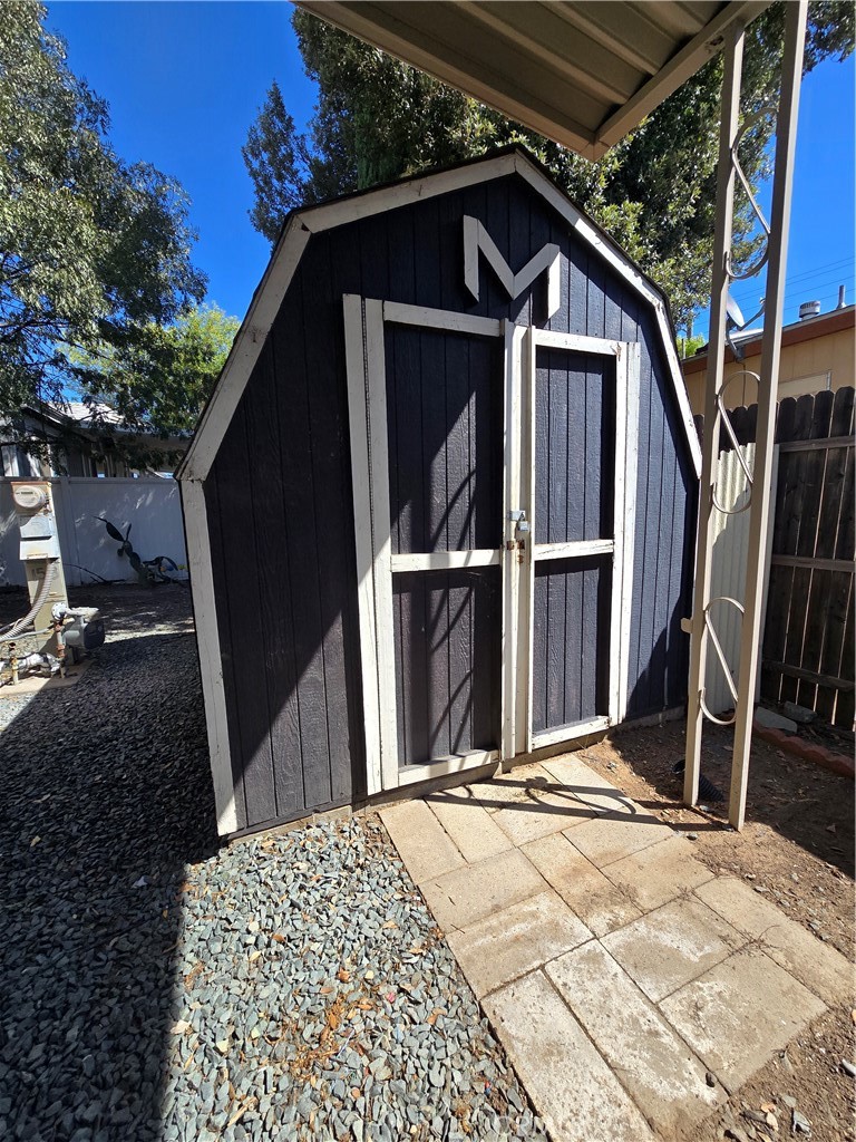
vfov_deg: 106.2
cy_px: 571
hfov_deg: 89.9
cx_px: 428
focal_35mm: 13
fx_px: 429
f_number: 2.2
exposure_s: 1/2000
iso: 80
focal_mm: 2.2
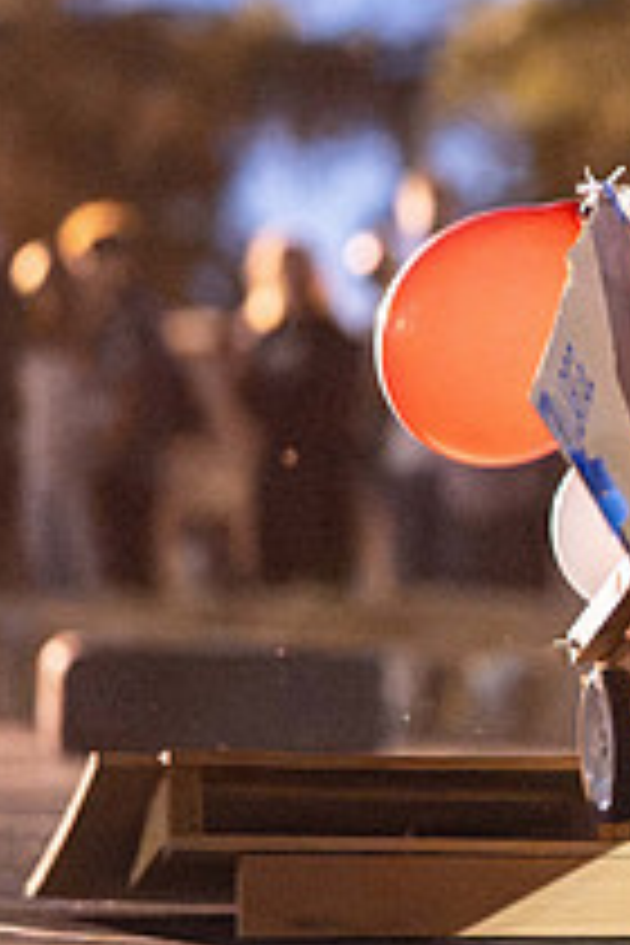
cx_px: 836
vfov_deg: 5.6
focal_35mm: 365
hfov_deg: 3.8
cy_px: 385
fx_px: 9581
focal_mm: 105
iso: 8000
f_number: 1.4
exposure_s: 1/320
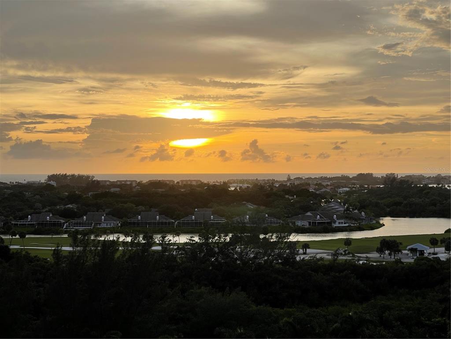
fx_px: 834
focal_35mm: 64
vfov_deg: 22.9
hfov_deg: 30.3
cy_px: 170
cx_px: 226
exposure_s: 1/363
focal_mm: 7.5
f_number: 2.2
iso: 20
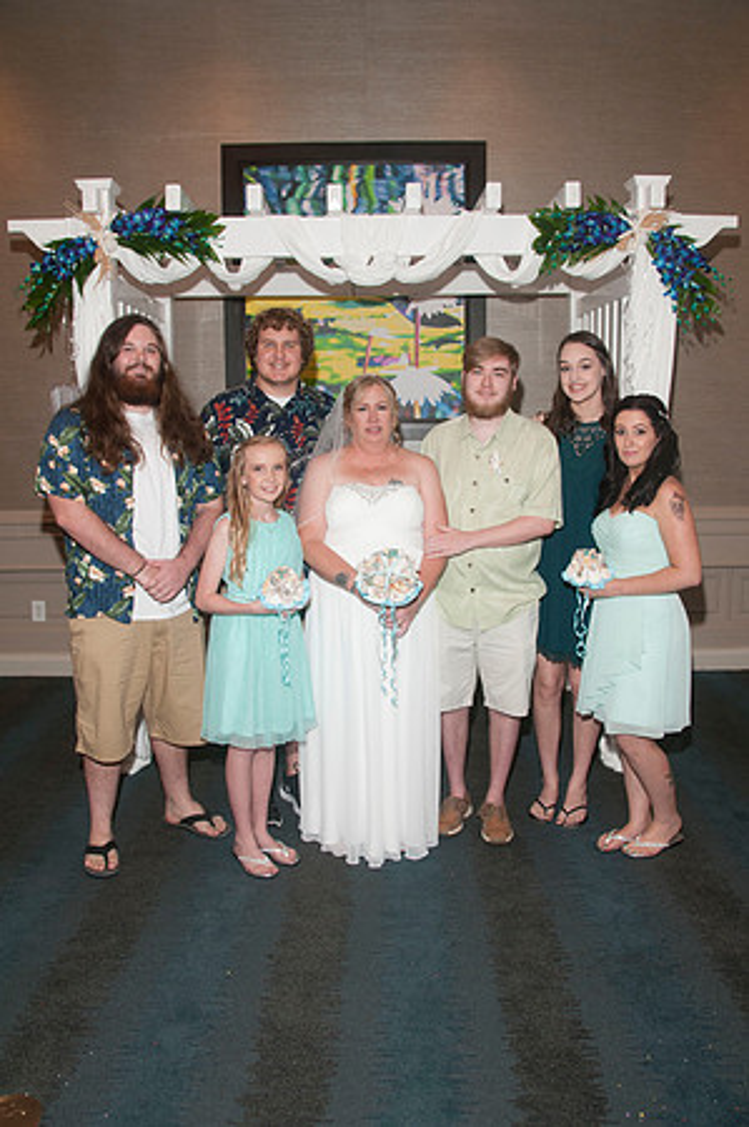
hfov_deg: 47.8
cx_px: 374
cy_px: 564
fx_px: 845
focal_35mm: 27
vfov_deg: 67.4
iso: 400
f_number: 5.6
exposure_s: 1/60
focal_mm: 18
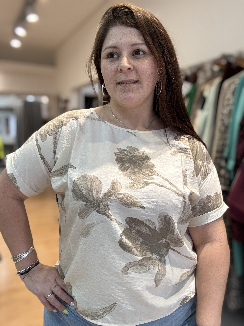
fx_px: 282
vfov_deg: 60.0
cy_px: 163
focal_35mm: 30
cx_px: 122
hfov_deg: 46.8
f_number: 1.9
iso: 64
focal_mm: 2.69
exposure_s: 1/50
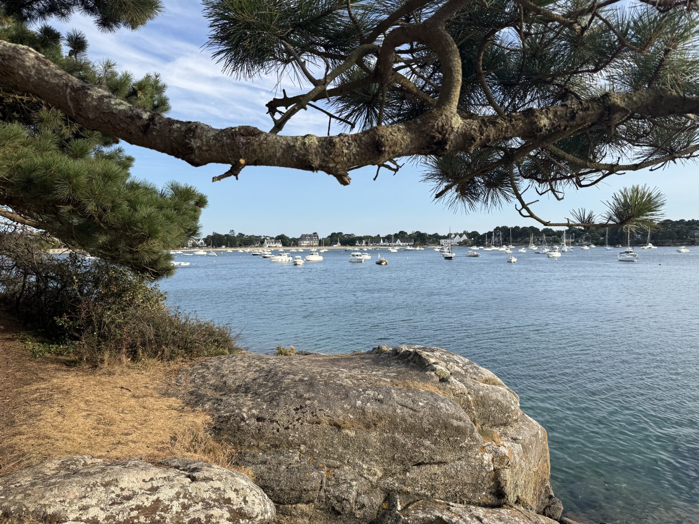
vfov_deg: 56.8
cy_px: 262
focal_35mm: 24
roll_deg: +1.1
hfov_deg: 71.6
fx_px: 485
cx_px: 350
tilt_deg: -3.0
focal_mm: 6.76
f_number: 1.78
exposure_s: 1/2703
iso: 80
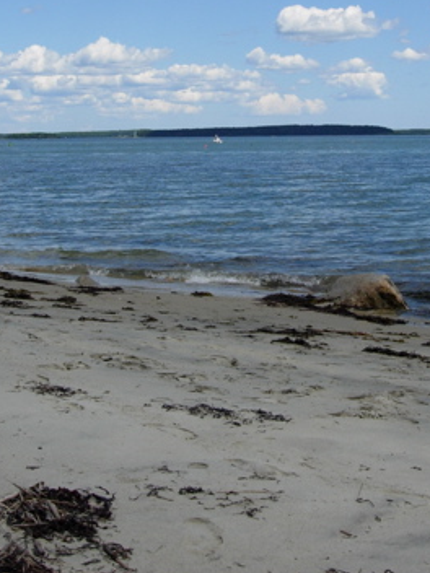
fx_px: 1143
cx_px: 295
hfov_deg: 21.2
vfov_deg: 28.0
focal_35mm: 69
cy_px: 186
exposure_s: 1/966
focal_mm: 7.8
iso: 64
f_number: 4.8
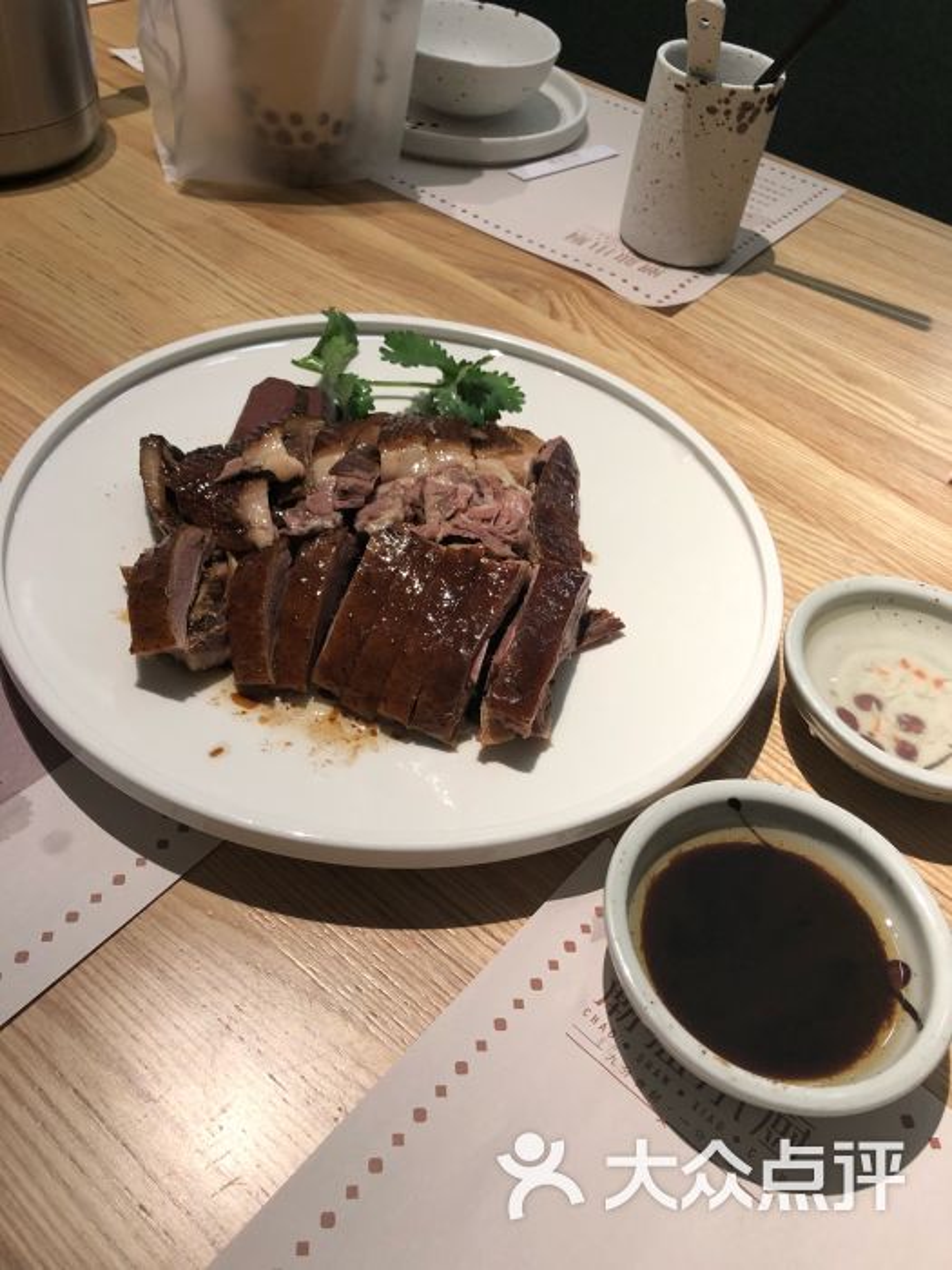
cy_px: 635
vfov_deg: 61.7
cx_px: 476
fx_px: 1063
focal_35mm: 29
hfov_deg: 48.2
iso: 32
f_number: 1.8
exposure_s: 1/20
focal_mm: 3.99
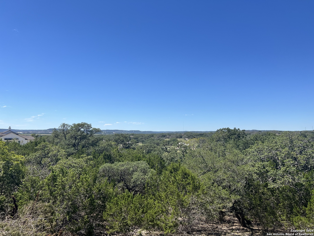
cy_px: 118
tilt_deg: +2.7
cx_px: 157
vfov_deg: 53.1
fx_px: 236
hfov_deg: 67.3
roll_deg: -0.4
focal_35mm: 26
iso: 50
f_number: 1.5
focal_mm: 5.7
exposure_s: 1/4630
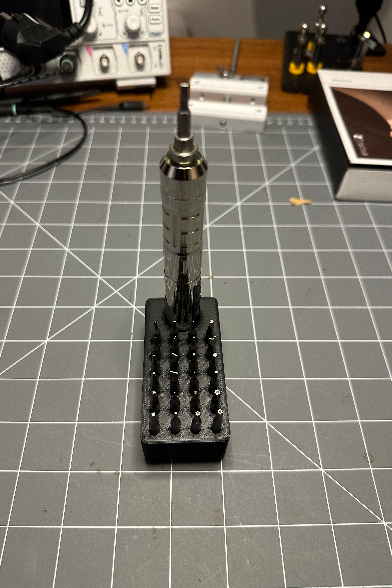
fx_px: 408
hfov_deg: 51.3
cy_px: 294
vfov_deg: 71.5
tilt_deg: -52.5
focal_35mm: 25
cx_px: 187
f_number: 1.78
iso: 250
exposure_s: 1/50
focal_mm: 6.86
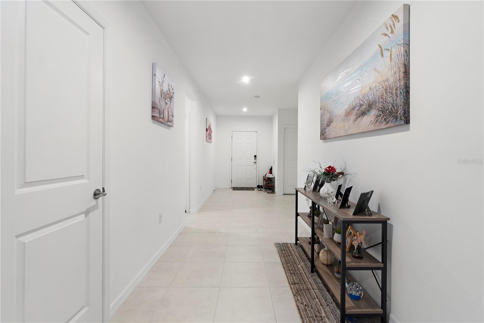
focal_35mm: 15
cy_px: 162
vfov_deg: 77.3
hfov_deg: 100.4
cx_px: 242
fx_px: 202
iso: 100
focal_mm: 10
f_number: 8
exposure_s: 1.6
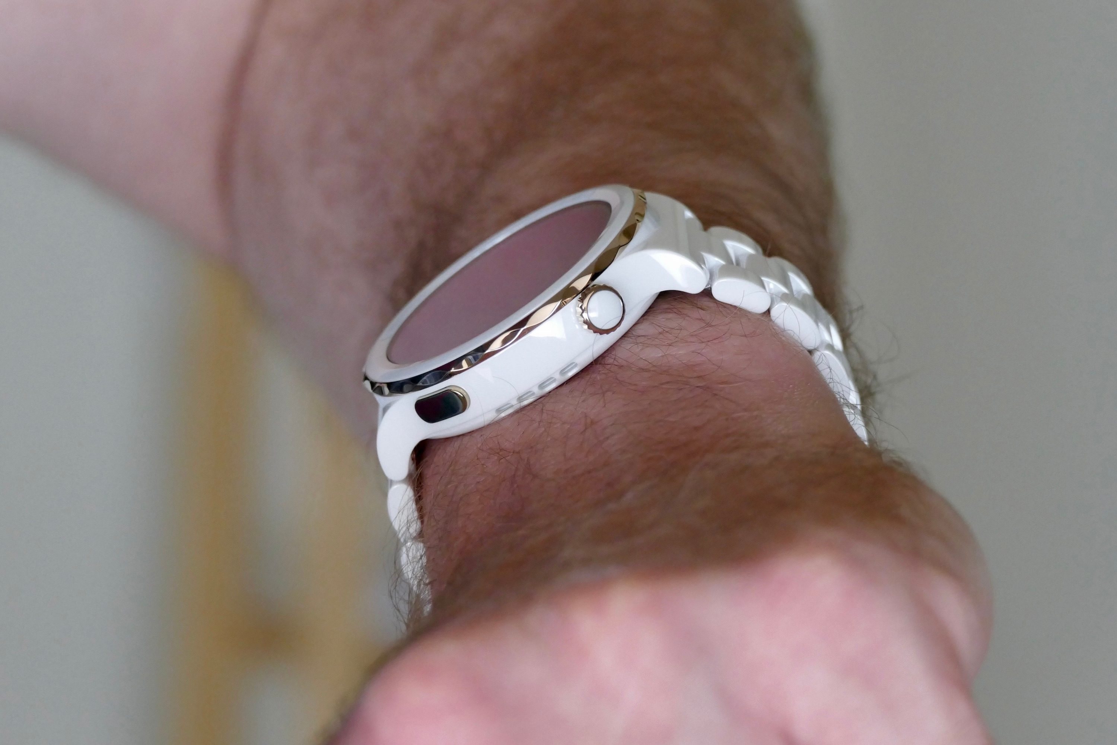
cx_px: 558
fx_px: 5088
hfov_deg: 12.5
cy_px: 372
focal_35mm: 164
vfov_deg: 8.4
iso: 1600
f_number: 4.5
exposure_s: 1/100
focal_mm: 59.97
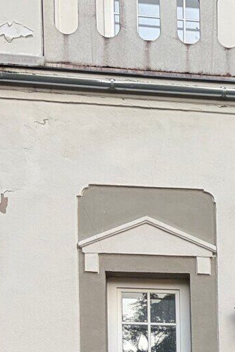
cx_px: 496
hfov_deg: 9.3
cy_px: 558
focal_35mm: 136
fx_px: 1331
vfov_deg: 14.0
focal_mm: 5.96
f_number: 1.6
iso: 32
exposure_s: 1/168
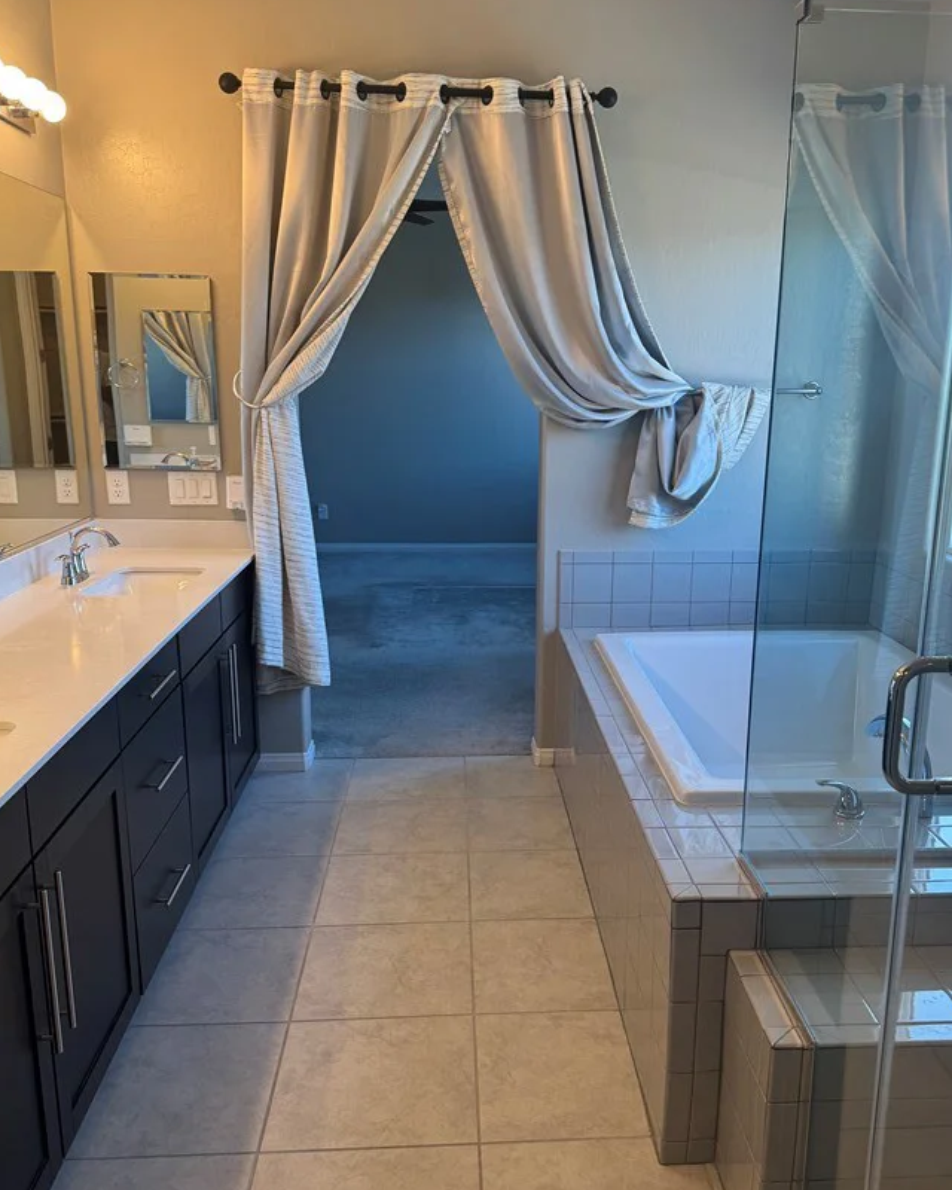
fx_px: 1057
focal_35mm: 30
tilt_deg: -15.4
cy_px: 638
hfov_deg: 48.4
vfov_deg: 58.7
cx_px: 518
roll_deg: +0.2
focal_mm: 6.76
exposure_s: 1/120
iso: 125
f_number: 1.78
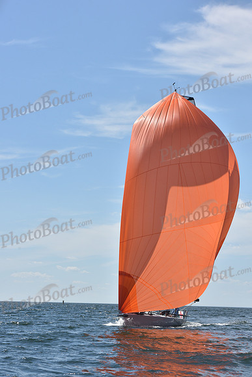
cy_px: 188
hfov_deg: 15.2
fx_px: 944
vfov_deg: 22.6
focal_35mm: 90
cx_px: 126
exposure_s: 1/1250
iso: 320
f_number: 10
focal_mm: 90
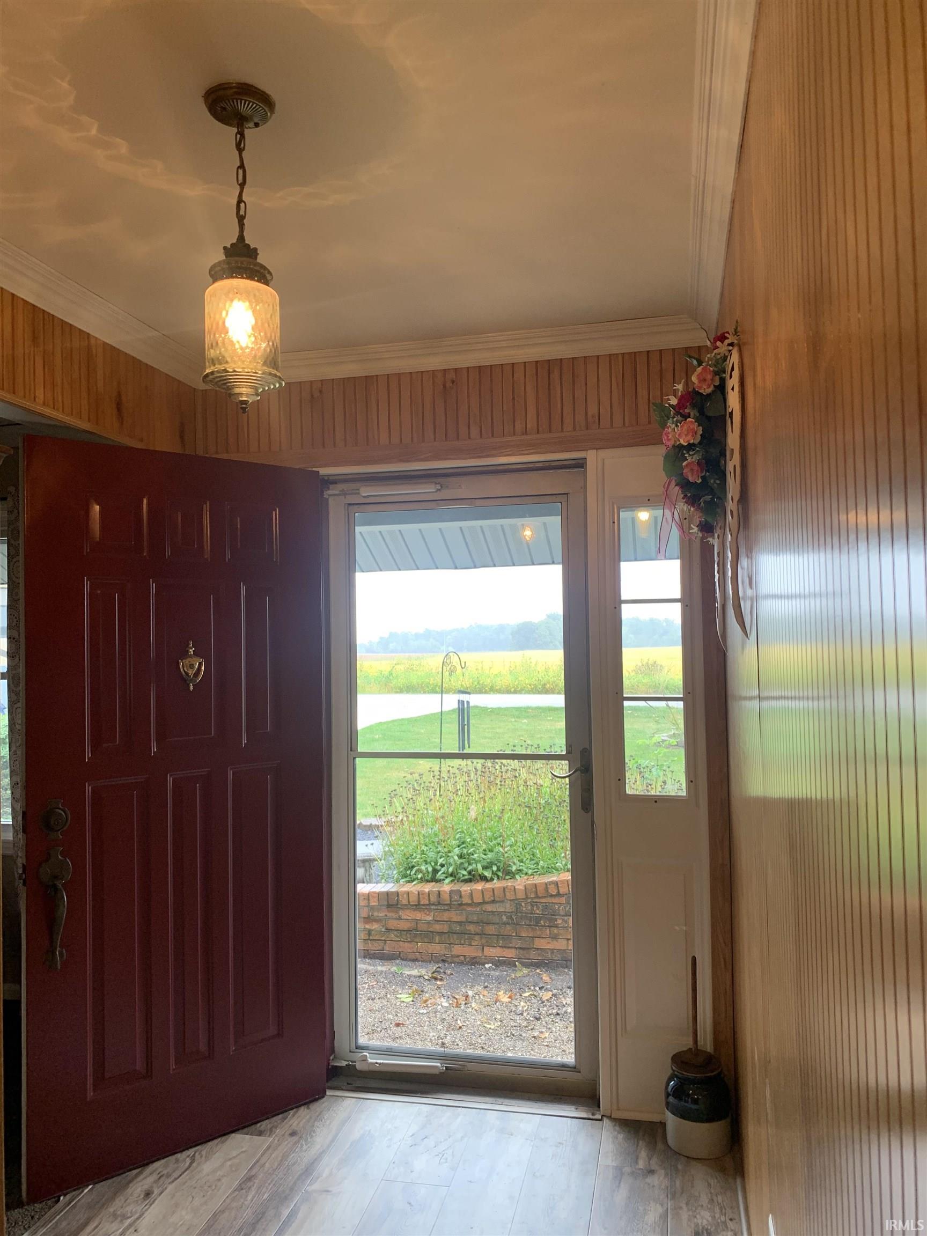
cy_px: 618
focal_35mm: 26
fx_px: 928
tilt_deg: +0.5
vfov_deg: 67.3
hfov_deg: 53.1
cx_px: 464
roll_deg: +0.8
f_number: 1.8
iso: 80
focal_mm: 4.25
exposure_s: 1/60
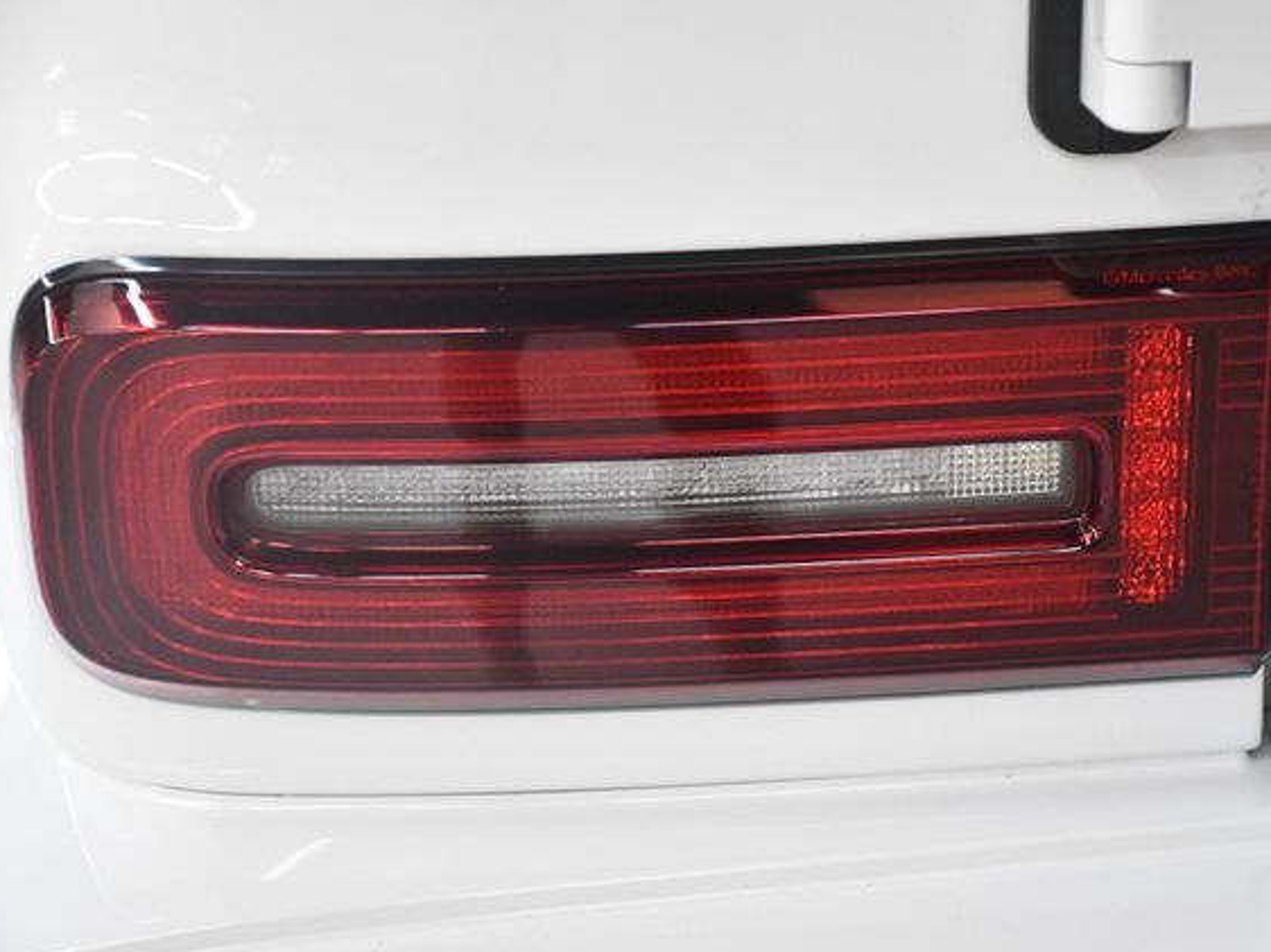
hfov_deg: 17.1
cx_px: 694
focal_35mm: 115
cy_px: 479
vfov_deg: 12.9
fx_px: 4221
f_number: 5
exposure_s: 1/80
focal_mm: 70
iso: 3200
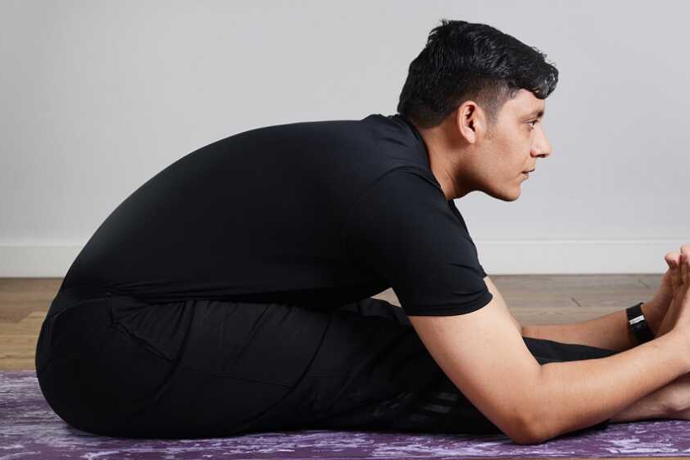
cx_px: 406
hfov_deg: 26.9
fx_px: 1438
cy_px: 195
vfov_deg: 18.2
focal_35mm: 75
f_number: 6.3
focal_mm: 62
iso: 100
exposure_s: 1/100
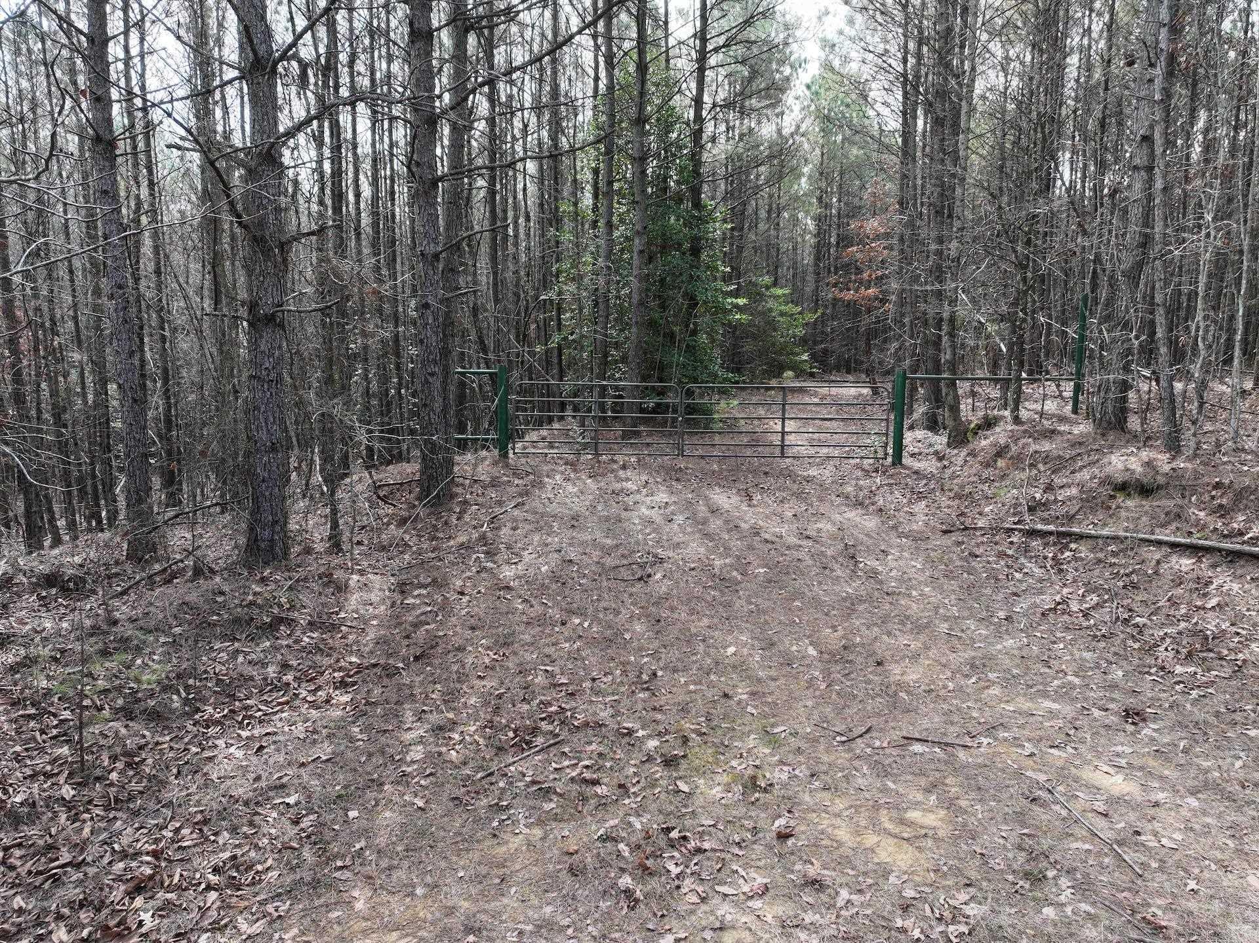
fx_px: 873
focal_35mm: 24
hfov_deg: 71.6
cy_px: 472
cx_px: 630
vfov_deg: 56.8
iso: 340
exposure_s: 1/500
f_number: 2.8
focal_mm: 12.29
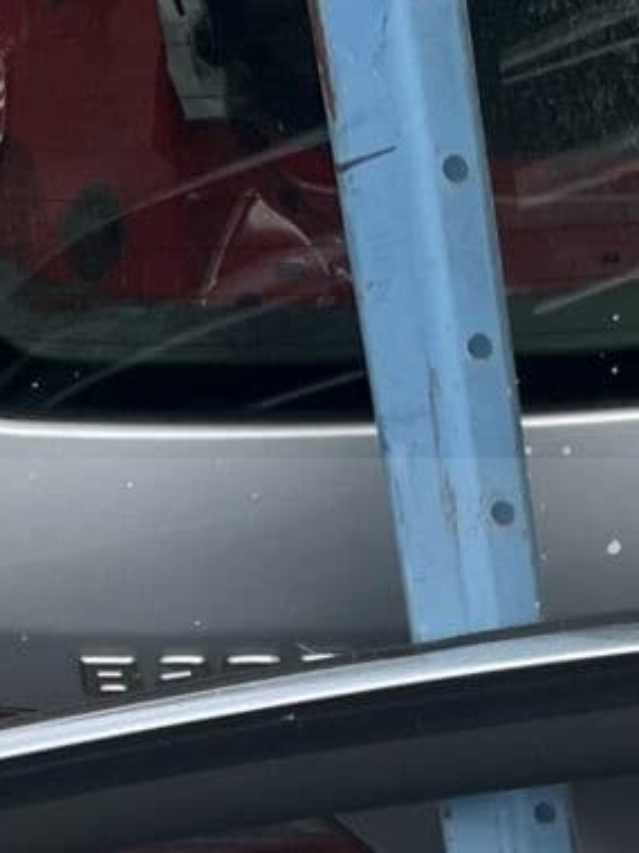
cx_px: 513
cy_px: 2182
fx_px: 3446
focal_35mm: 140
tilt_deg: -45.8
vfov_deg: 11.2
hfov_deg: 10.6
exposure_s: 1/2967
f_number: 1.6
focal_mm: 5.1
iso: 50
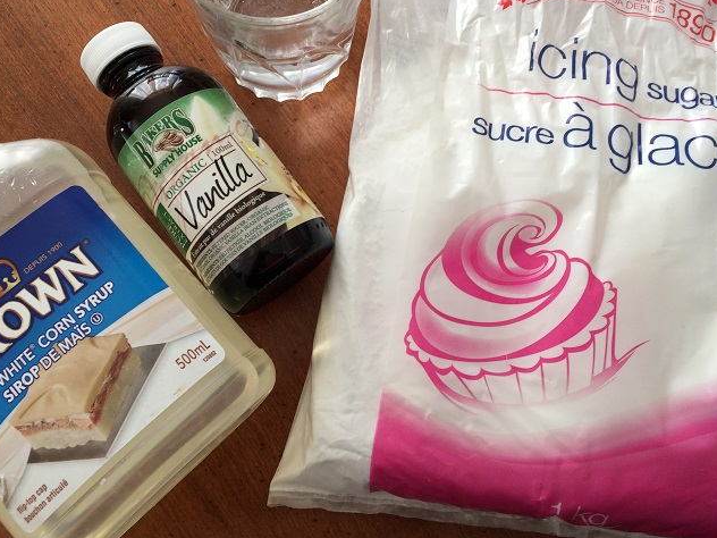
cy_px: 219
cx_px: 341
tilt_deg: -75.8
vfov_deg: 39.5
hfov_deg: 51.3
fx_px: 746
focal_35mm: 36
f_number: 2.2
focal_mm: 4.15
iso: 40
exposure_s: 1/40
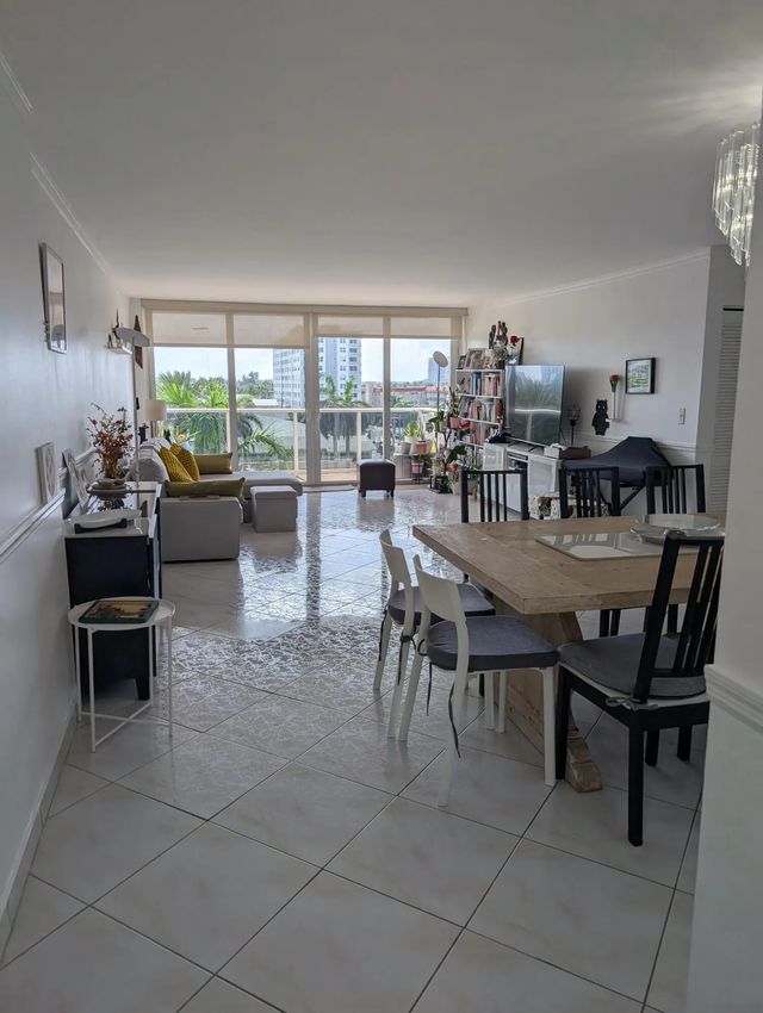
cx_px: 382
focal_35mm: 24
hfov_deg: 56.9
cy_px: 506
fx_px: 704
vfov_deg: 71.5
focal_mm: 6.9
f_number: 1.68
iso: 18
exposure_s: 1/332
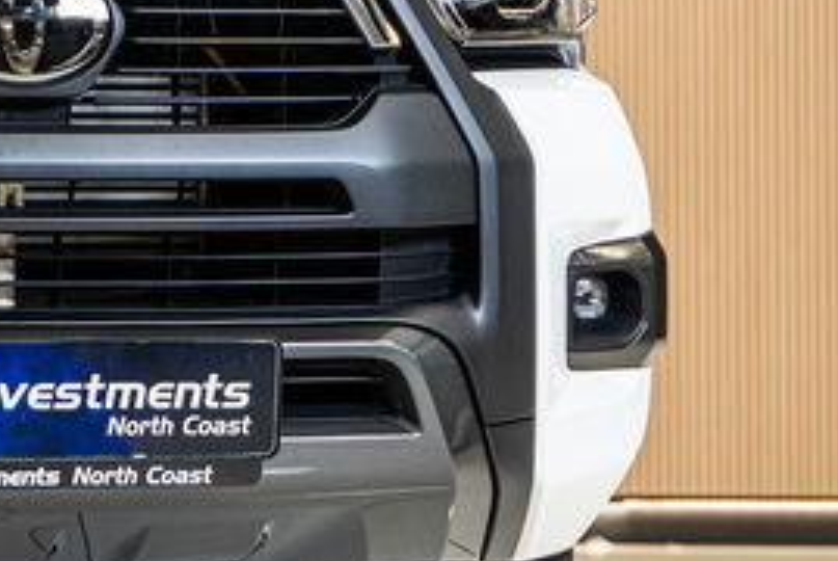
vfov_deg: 6.7
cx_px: -251
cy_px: 72
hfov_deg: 9.8
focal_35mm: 205
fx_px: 4777
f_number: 2.8
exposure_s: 1/160
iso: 640
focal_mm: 54
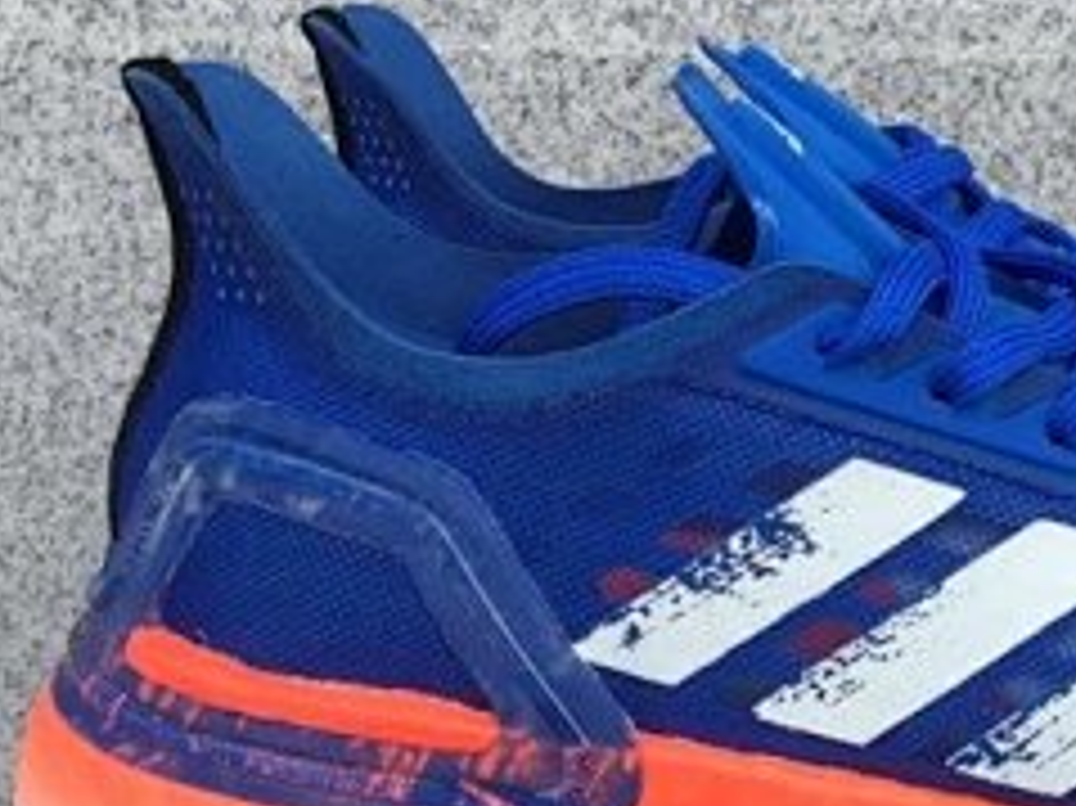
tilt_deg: -19.3
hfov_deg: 23.0
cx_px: 968
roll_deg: -0.1
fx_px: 2579
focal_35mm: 83
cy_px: 783
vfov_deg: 17.4
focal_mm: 3.3
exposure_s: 1/212
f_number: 2.4
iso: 25
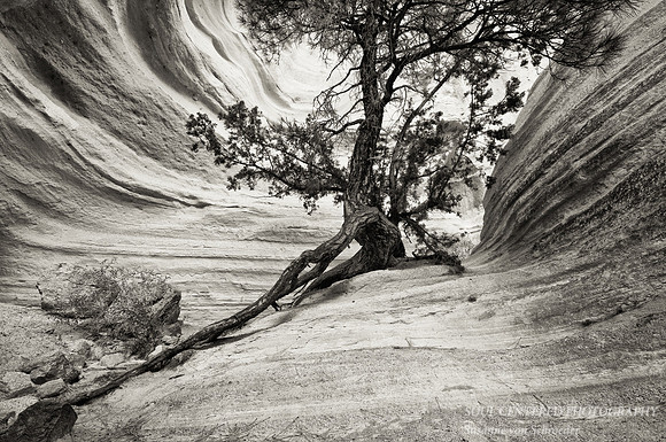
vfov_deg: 77.2
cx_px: 333
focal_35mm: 15
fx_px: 277
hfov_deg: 100.5
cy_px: 221
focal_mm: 10
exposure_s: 1/6
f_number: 16
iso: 200
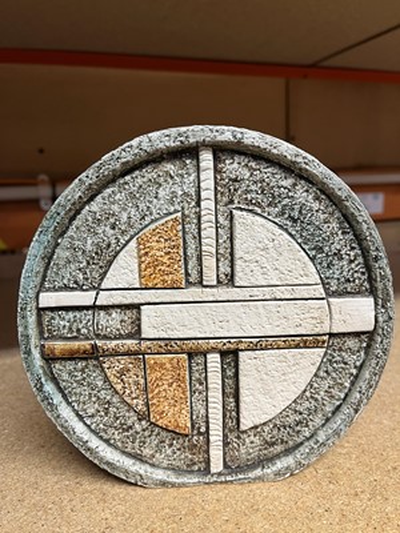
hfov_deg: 53.1
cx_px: 200
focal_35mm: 26
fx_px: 401
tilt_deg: -11.7
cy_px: 266
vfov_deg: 67.3
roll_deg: +2.0
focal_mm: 5.1
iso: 100
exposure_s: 1/50
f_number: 1.6
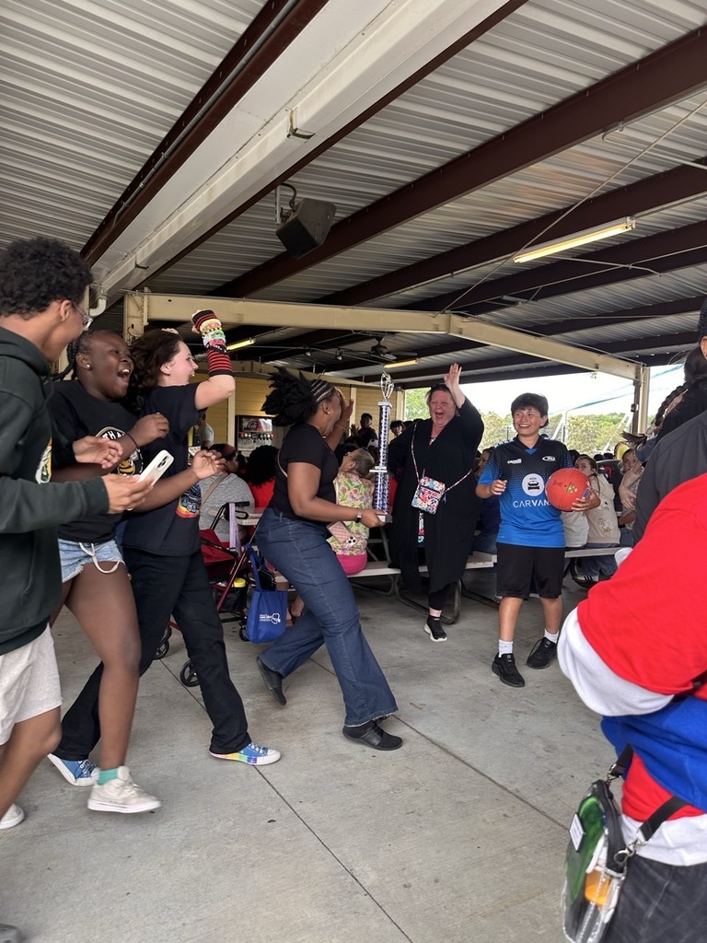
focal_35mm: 24
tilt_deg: -3.2
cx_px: 354
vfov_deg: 71.6
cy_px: 472
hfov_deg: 56.8
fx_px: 654
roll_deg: -2.4
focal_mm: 6.86
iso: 64
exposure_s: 1/121
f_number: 1.78
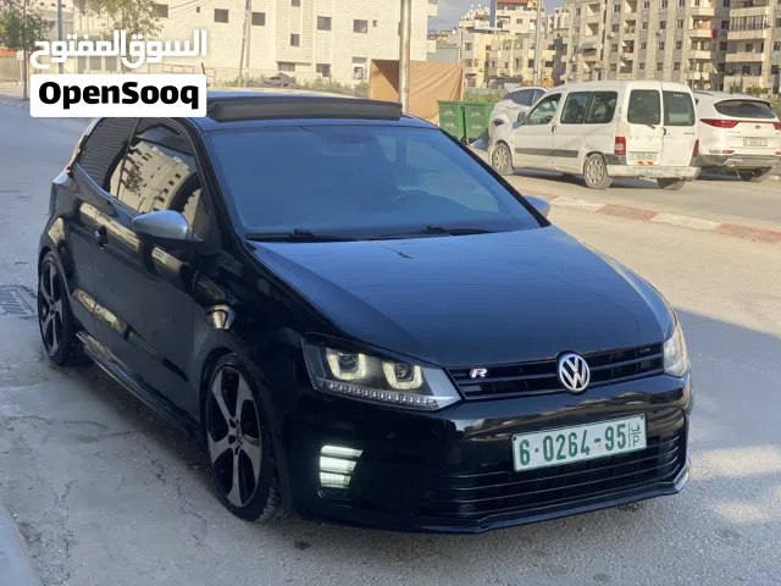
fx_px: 1173
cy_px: 293
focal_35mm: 52
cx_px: 390
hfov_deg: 36.8
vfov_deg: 28.0
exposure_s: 1/564
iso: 20
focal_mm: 6
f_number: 2
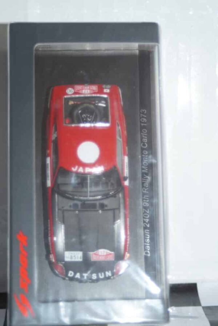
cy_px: 163
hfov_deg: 15.2
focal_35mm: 90
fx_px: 817
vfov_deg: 22.6
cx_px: 109
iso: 500
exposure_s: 1/125
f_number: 5.6
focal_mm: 60
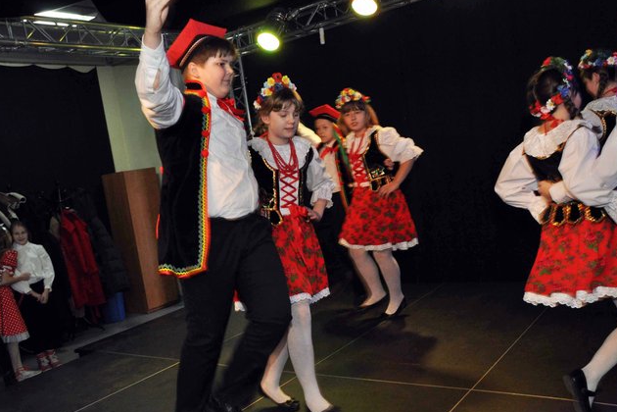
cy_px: 206
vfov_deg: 38.9
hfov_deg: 55.8
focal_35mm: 34
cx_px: 308
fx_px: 583
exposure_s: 1/60
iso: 1250
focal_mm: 22
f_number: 11
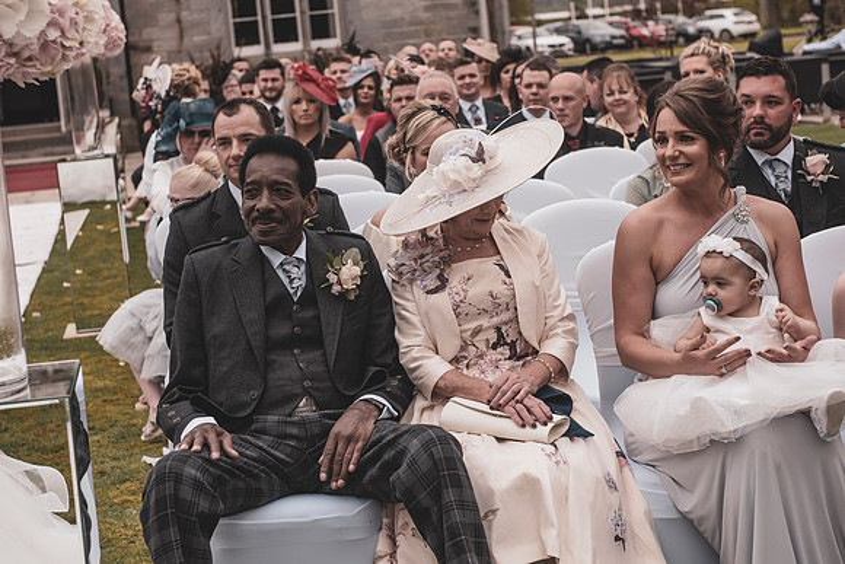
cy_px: 246
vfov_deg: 17.3
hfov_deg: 25.7
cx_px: 369
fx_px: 1851
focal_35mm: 79
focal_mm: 70
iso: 500
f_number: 5.6
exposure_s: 1/1000
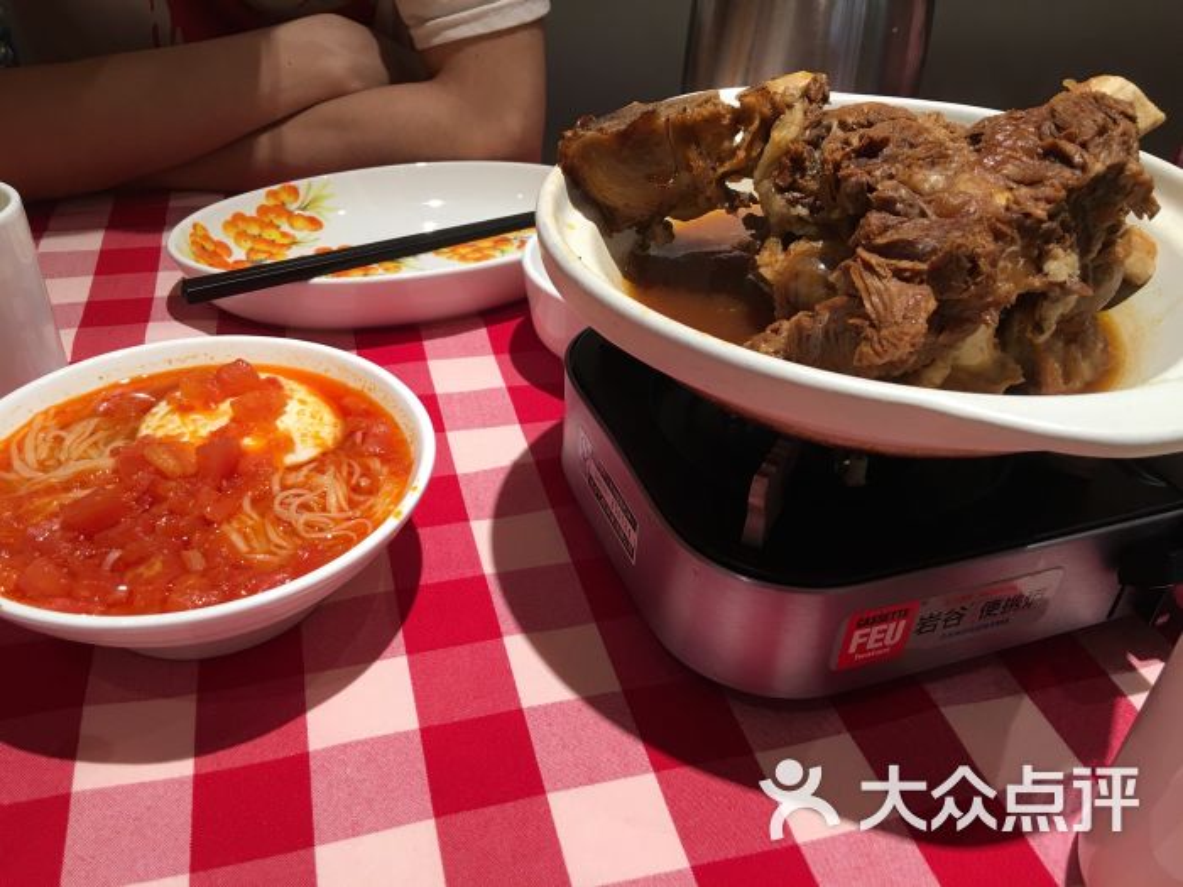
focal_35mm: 29
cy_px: 444
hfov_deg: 61.7
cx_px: 592
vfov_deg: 48.2
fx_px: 991
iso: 40
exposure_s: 1/33
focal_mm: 4.15
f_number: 2.2
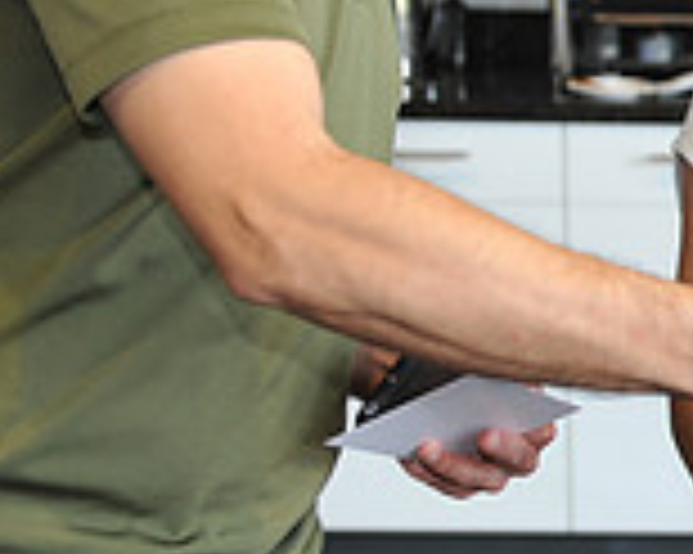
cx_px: 1206
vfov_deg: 12.1
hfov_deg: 13.7
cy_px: 176
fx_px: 2603
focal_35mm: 127
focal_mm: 36
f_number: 3.5
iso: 250
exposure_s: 1/80
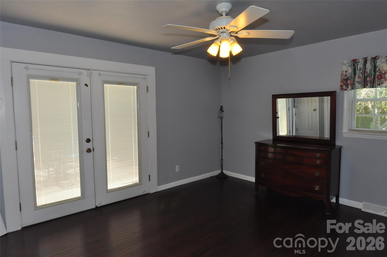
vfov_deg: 59.4
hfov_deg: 81.3
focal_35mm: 21
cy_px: 128
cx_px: 194
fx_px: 225
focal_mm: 14
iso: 1250
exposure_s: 1/60
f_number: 6.3
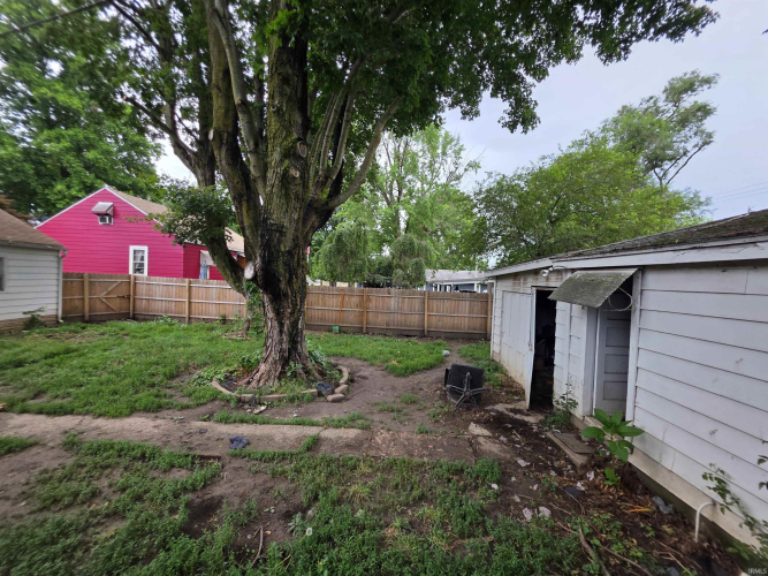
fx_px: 288
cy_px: 288
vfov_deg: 89.9
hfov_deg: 106.2
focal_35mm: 13
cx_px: 384
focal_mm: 2.2
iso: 40
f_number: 1.9
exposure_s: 1/255
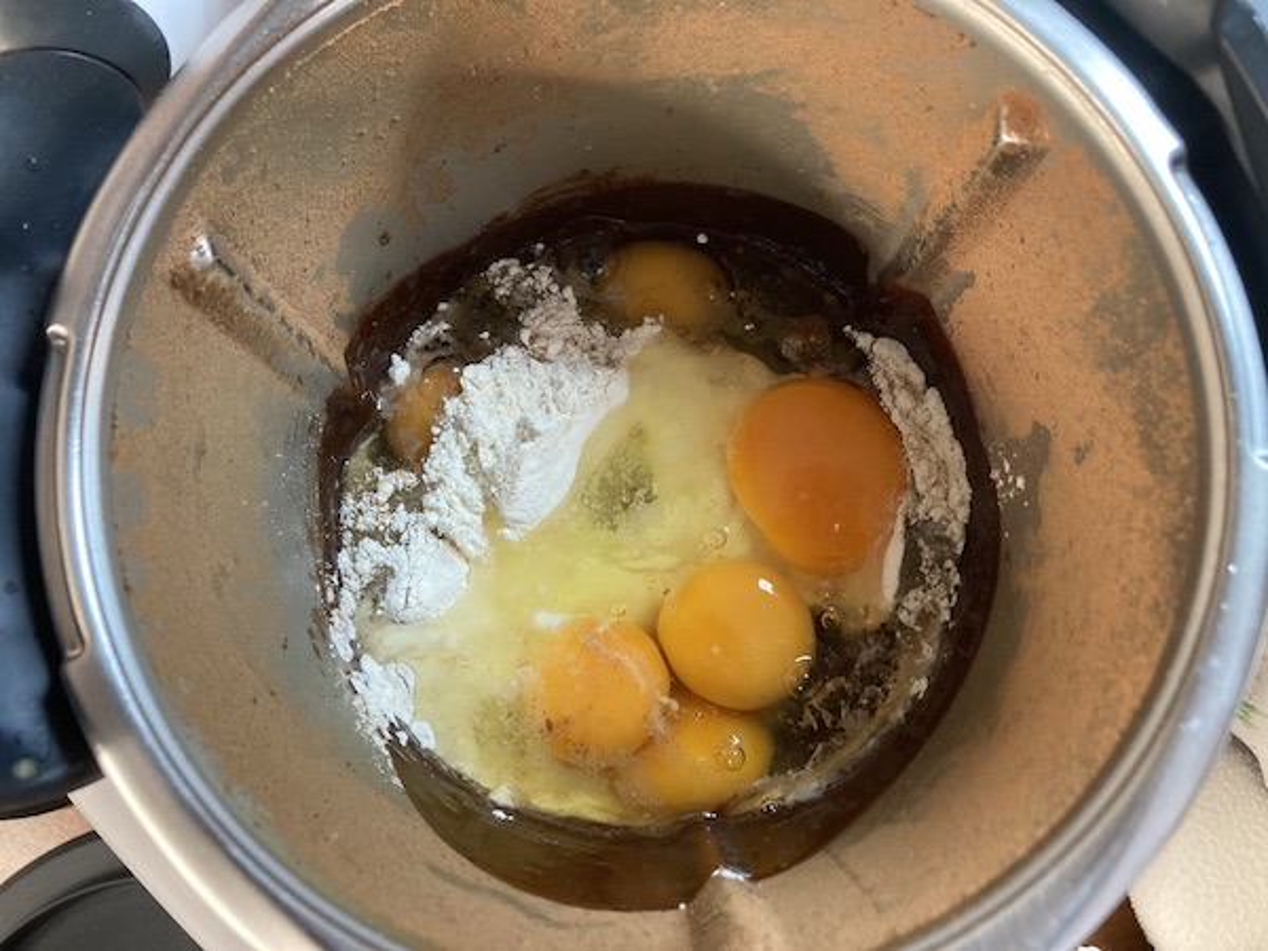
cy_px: 476
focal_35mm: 28
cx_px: 634
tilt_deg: -78.2
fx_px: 1026
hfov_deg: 63.4
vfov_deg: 49.7
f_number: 1.8
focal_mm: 3.99
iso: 200
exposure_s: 1/50
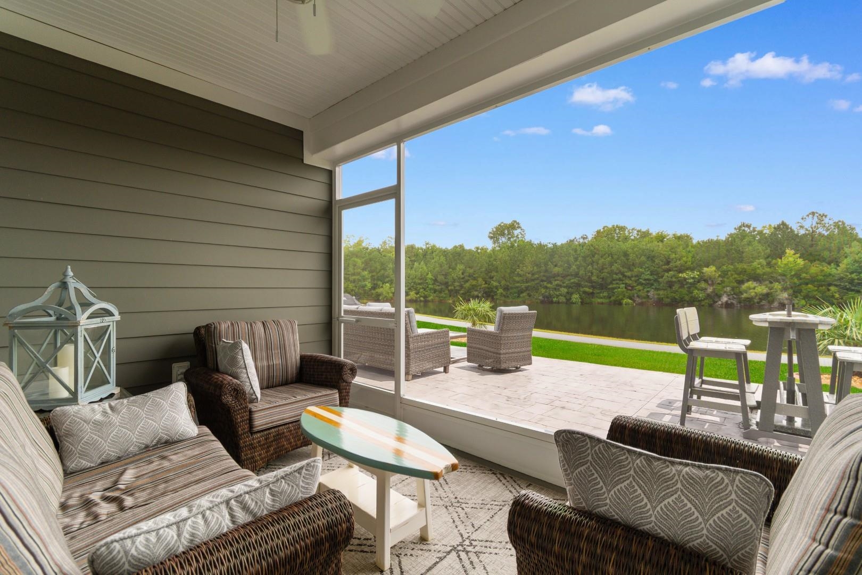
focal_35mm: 15
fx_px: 359
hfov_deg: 100.4
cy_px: 288
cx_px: 431
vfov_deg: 77.3
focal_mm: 10
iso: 100
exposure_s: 1/100
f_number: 5
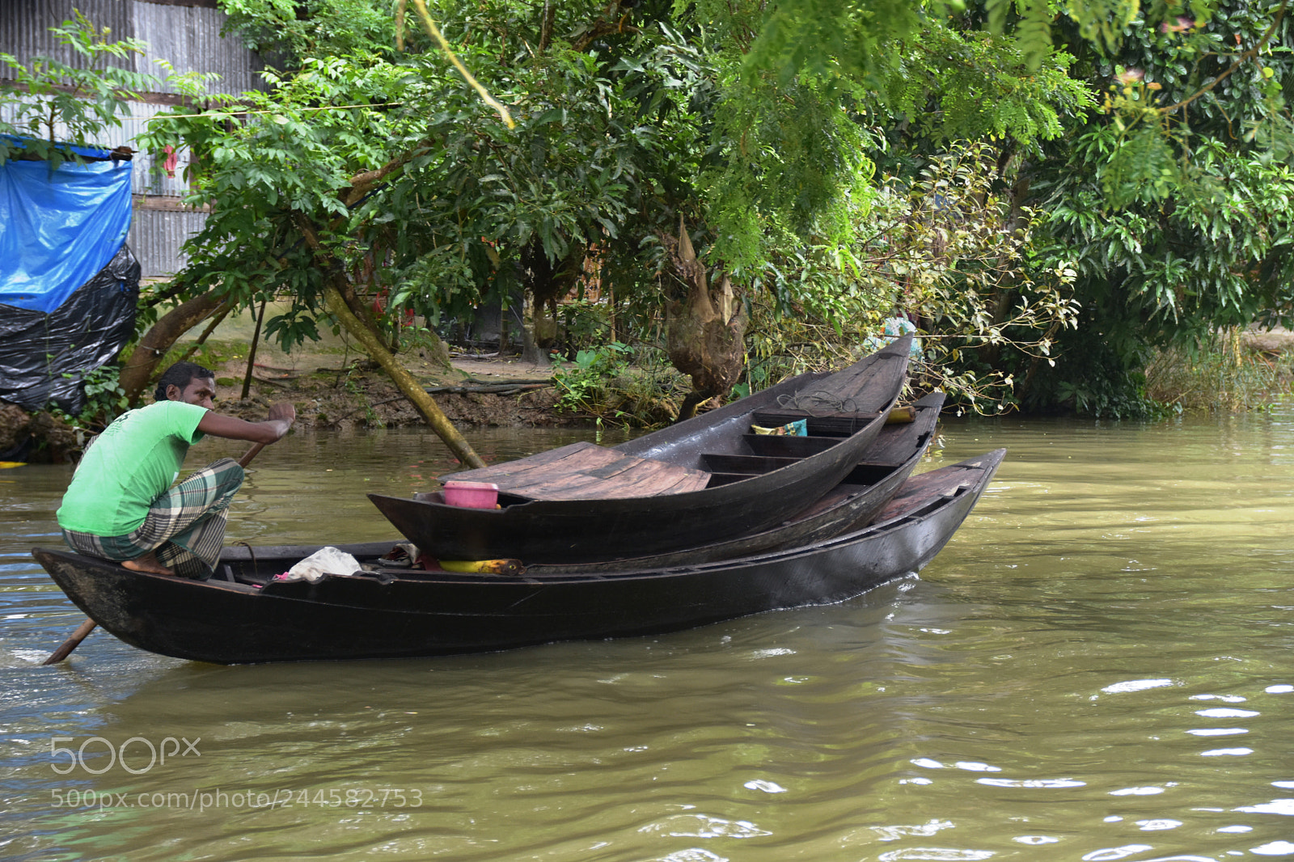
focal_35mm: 82
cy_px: 431
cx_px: 647
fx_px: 2965
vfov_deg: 16.5
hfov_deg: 24.6
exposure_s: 1/160
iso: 400
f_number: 4.8
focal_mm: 55
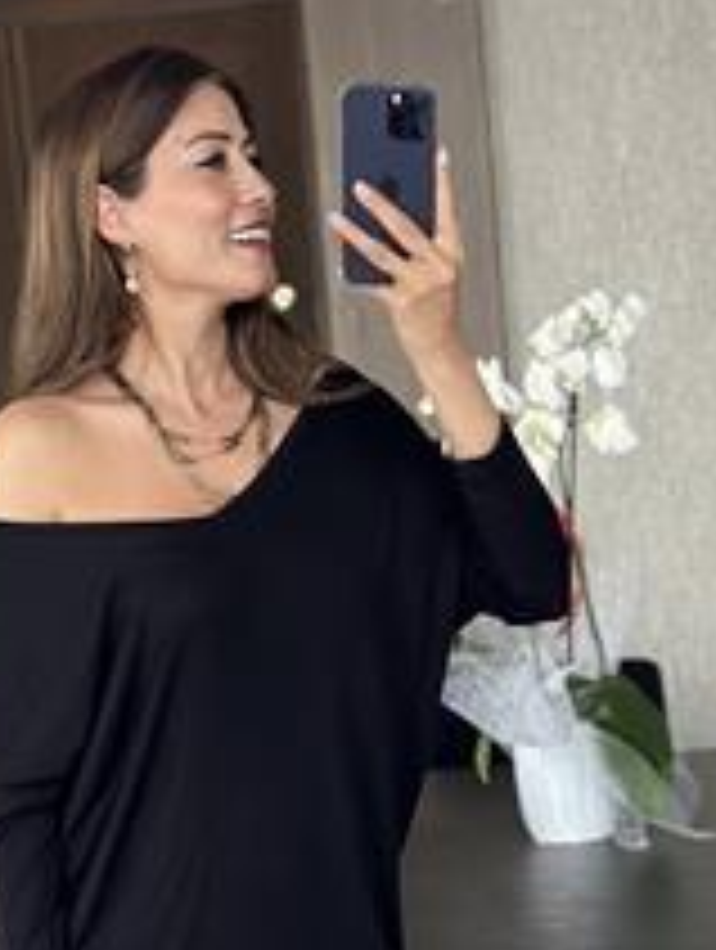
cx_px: 288
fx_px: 3162
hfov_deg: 12.9
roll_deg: +6.0
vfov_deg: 16.6
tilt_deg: -20.0
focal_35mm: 115
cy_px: 1022
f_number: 1.78
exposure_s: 1/60
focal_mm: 6.86
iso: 320
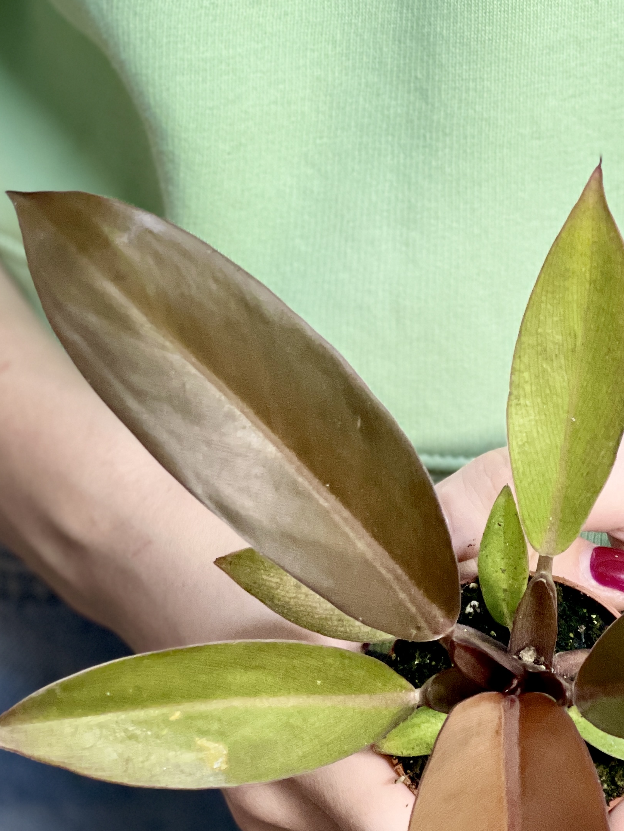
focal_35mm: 120
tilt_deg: -33.5
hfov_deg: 12.3
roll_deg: +1.1
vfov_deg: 16.4
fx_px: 2884
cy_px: 574
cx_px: 504
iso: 125
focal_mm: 7.5
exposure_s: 1/100
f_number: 2.2
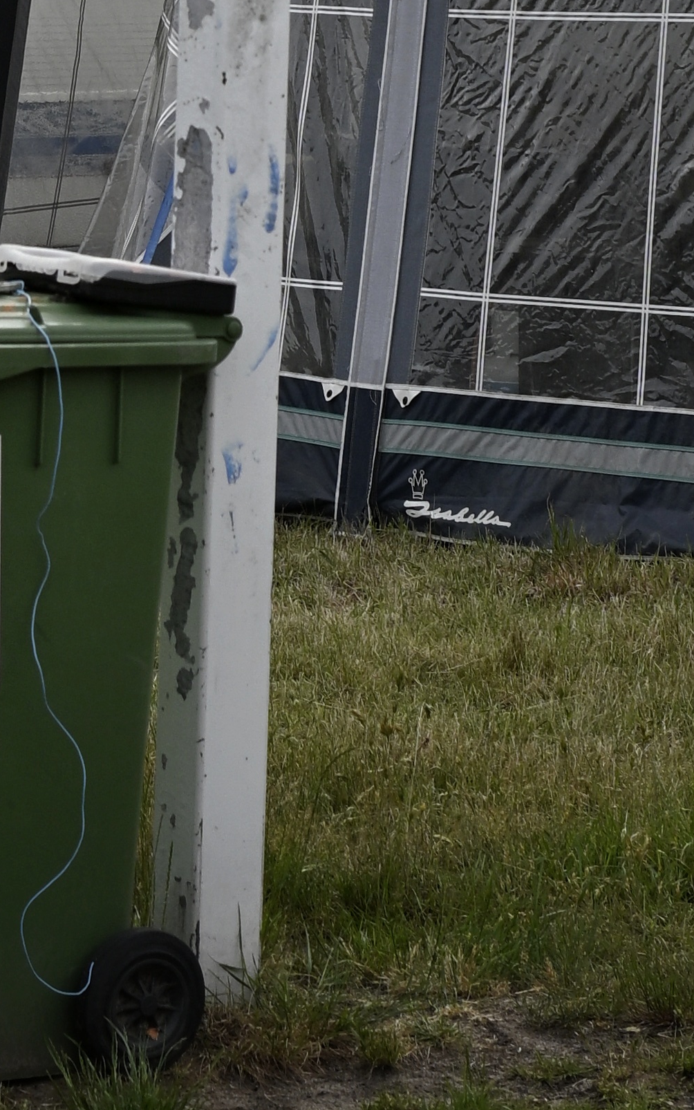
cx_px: 223
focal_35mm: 159
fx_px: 4811
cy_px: -411
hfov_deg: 8.2
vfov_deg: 12.7
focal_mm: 30
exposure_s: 1/1600
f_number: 4
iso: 160
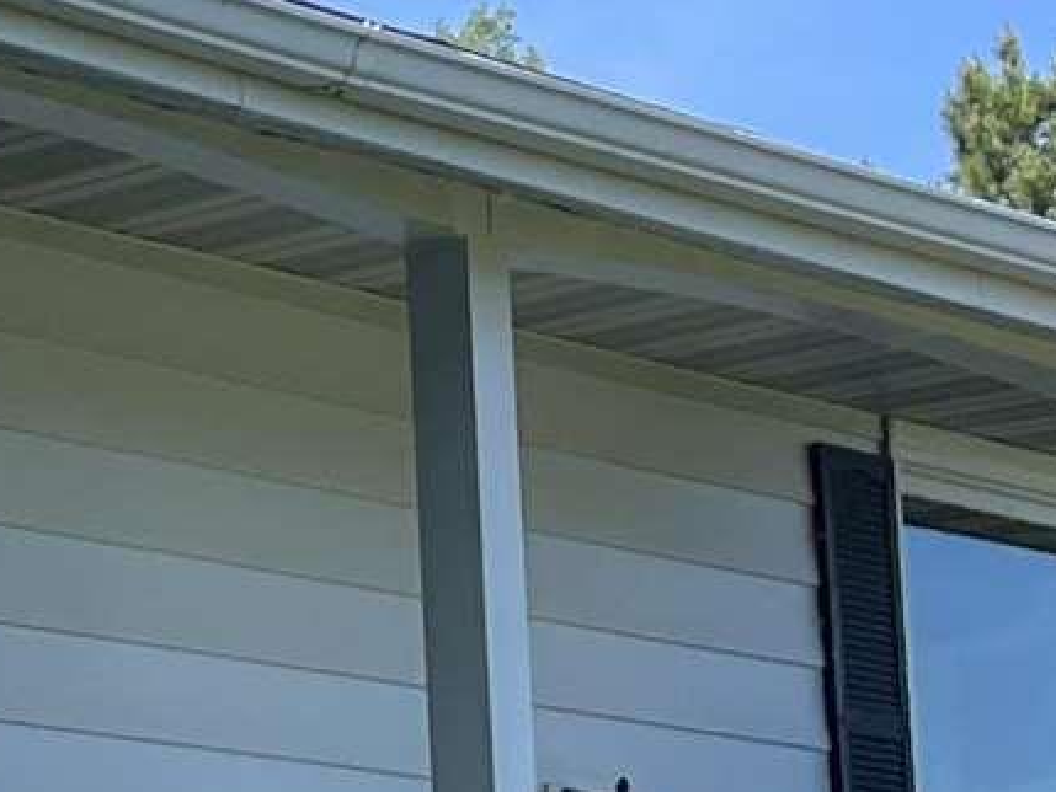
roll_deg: +2.5
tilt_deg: +7.6
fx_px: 5676
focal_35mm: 186
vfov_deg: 8.0
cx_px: -586
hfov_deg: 10.2
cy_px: 745
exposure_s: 1/1558
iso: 50
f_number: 1.6
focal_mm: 5.1
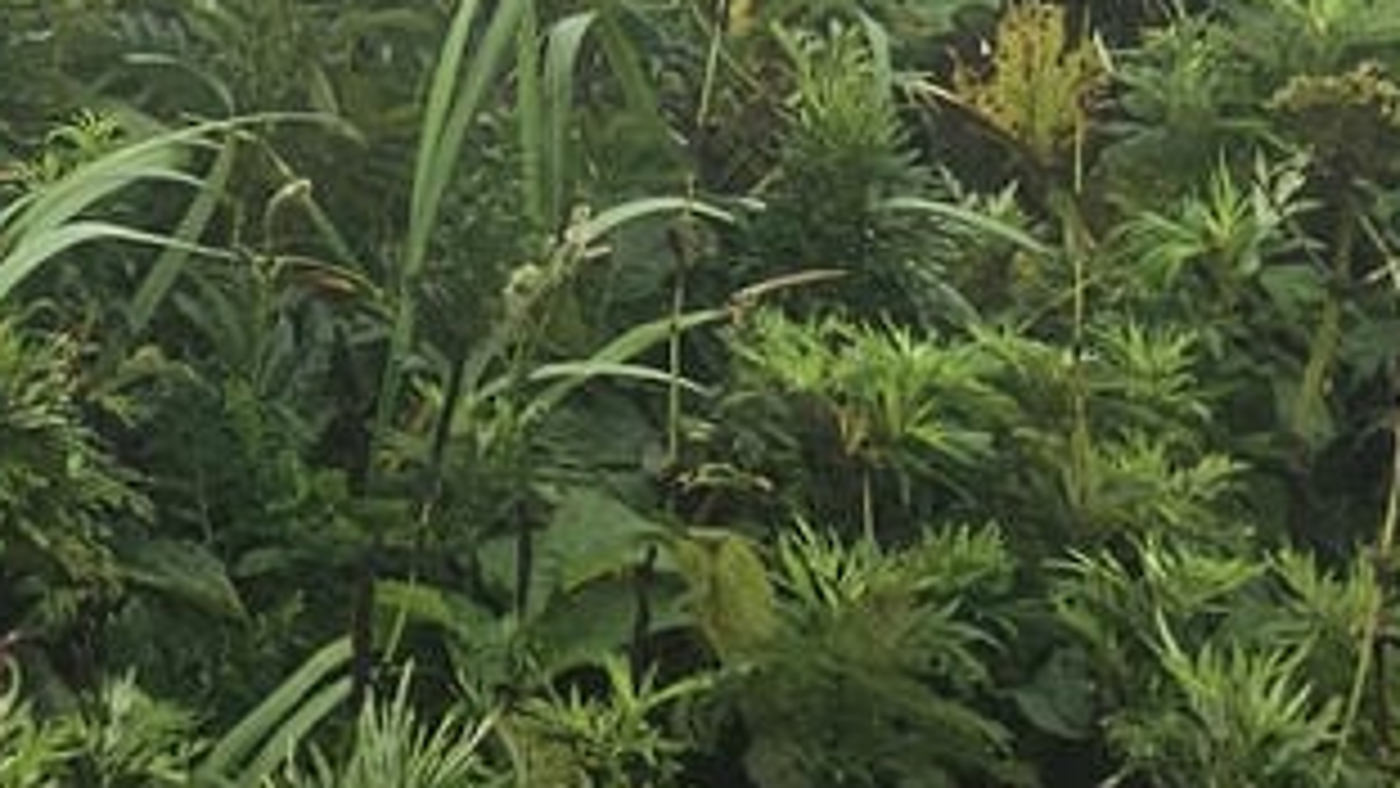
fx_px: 4789
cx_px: -27
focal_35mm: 129
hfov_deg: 16.3
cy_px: -1117
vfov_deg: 8.6
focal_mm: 6.3
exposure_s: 1/690
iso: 10
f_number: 1.7
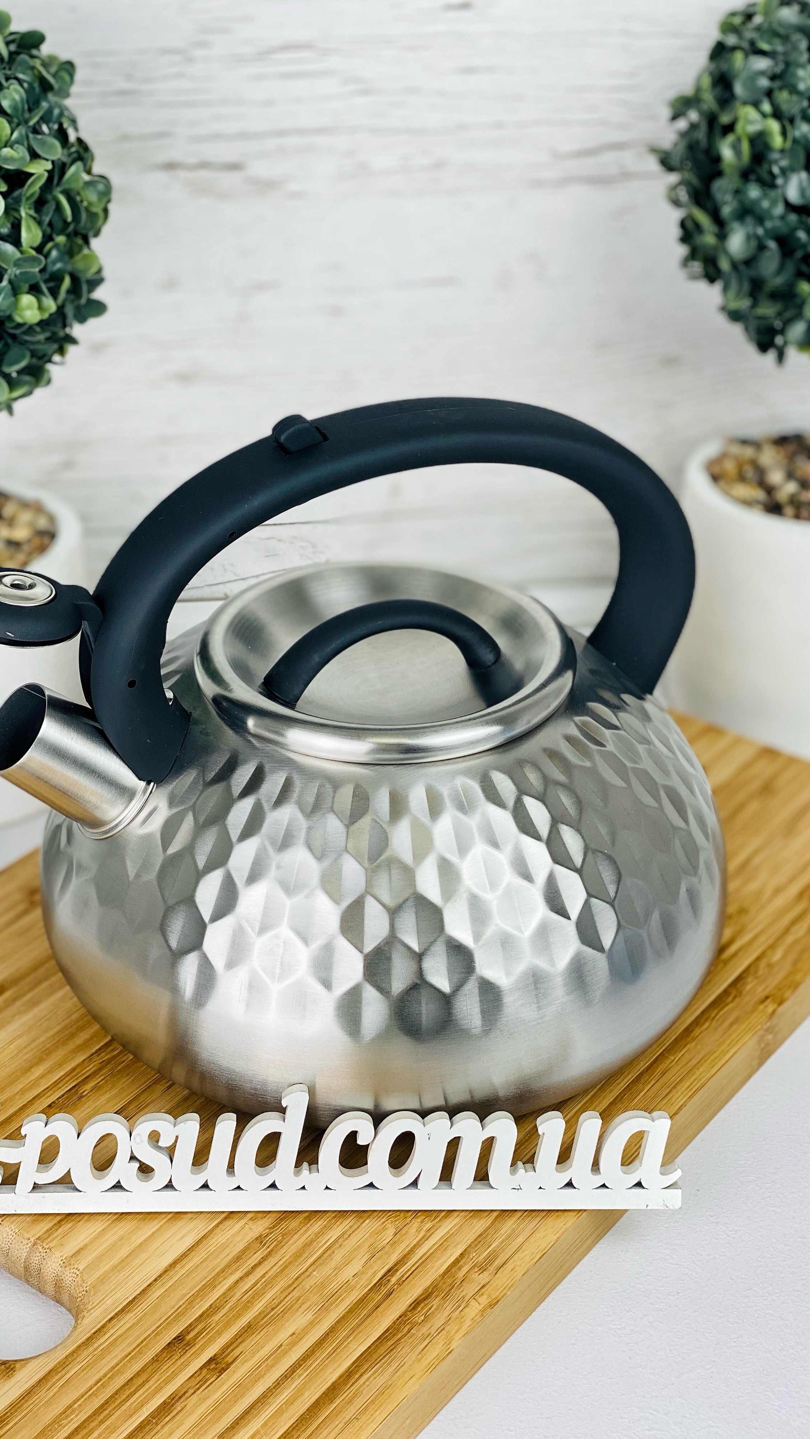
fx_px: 2176
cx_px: 339
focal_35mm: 57
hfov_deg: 21.1
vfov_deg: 36.6
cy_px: 716
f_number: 2
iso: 20
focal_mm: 6
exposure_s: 1/179
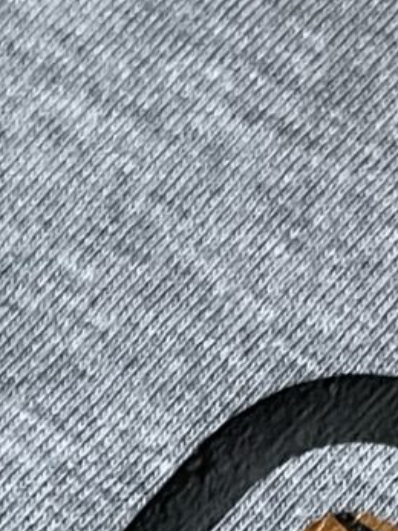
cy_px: 724
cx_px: 475
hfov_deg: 7.7
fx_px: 2945
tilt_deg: -73.3
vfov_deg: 10.1
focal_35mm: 192
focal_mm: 5.1
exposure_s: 1/50
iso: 250
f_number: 1.6
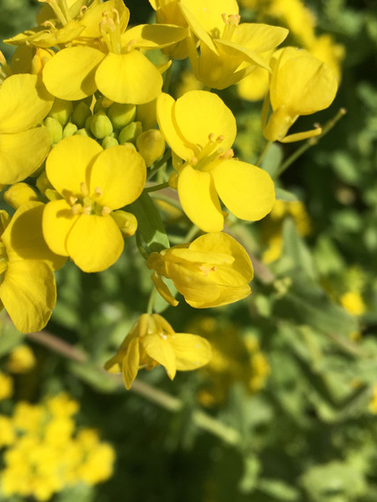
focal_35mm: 44
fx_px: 638
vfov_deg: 42.9
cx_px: 161
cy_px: 221
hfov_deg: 32.8
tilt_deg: -55.2
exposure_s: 1/2849
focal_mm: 4.15
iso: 25
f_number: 2.2
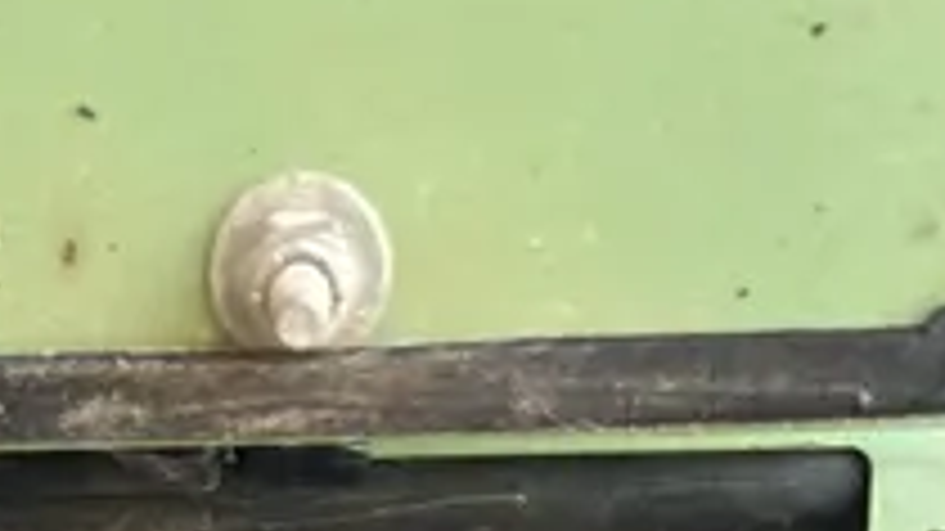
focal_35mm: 99
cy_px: 1600
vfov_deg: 9.5
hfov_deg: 21.3
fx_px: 2480
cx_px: 180
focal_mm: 5.7
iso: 125
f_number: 1.5
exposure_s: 1/85
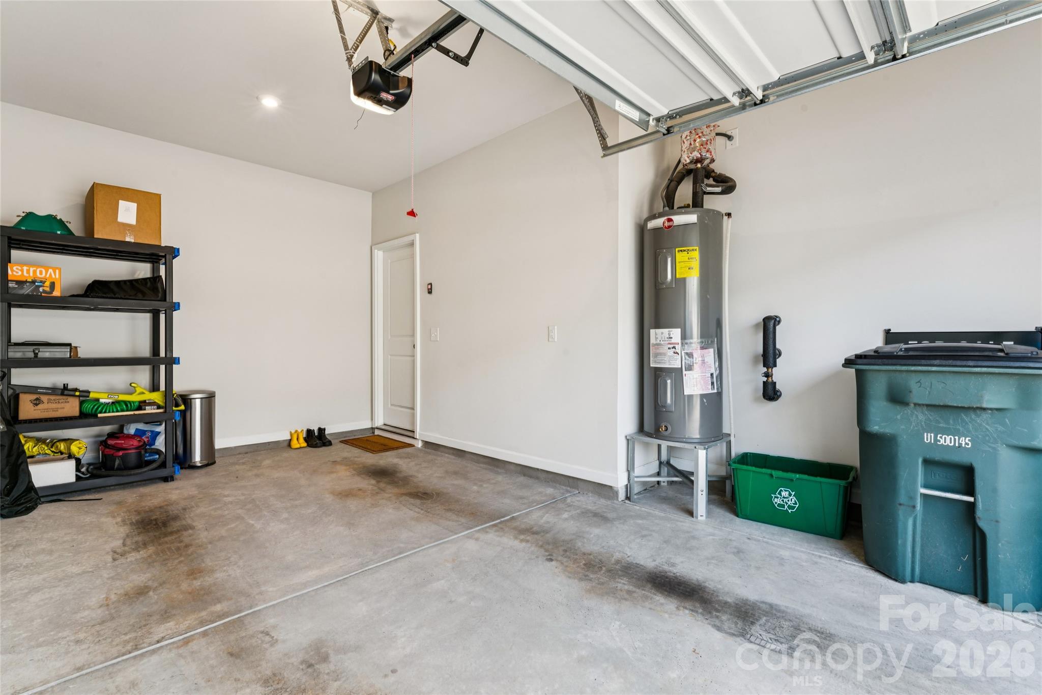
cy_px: 348
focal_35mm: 16
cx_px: 521
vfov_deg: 72.4
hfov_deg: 95.3
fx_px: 475
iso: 100
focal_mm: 16.4
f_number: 13
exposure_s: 1/4
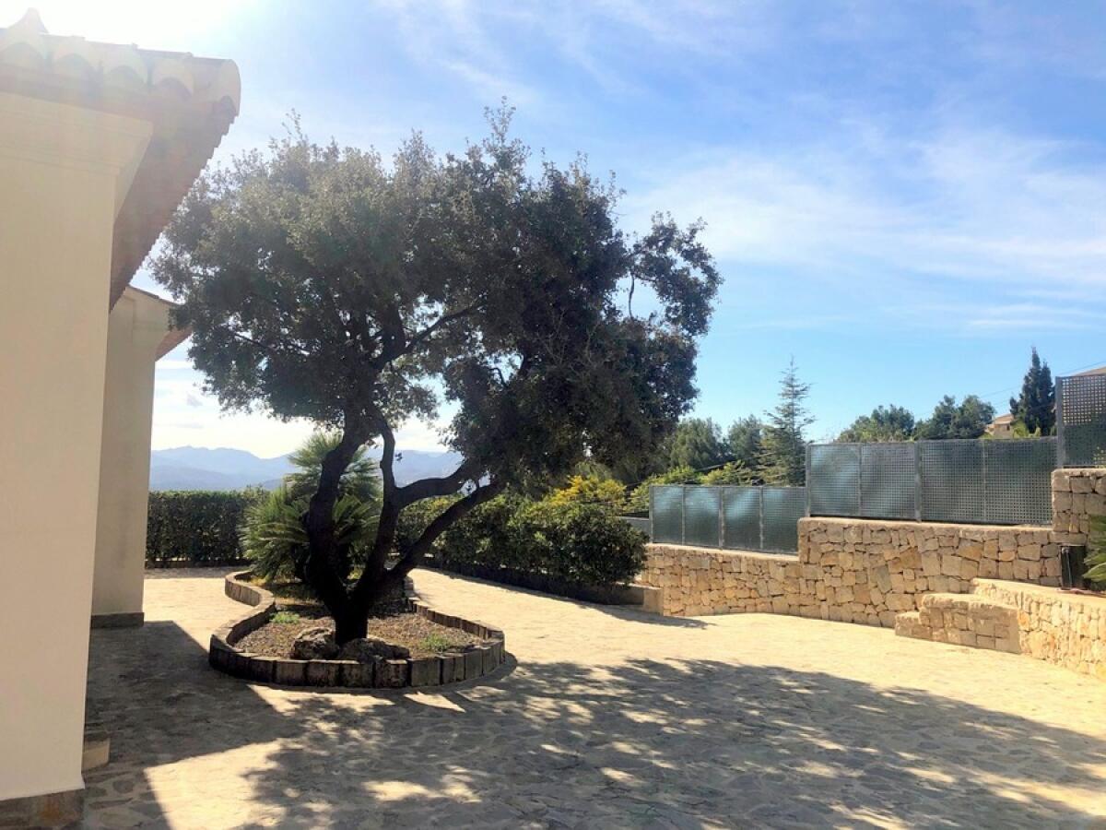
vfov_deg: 49.7
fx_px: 895
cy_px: 415
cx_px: 553
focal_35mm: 28
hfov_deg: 63.4
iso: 20
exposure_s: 1/2667
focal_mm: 3.99
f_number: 1.8
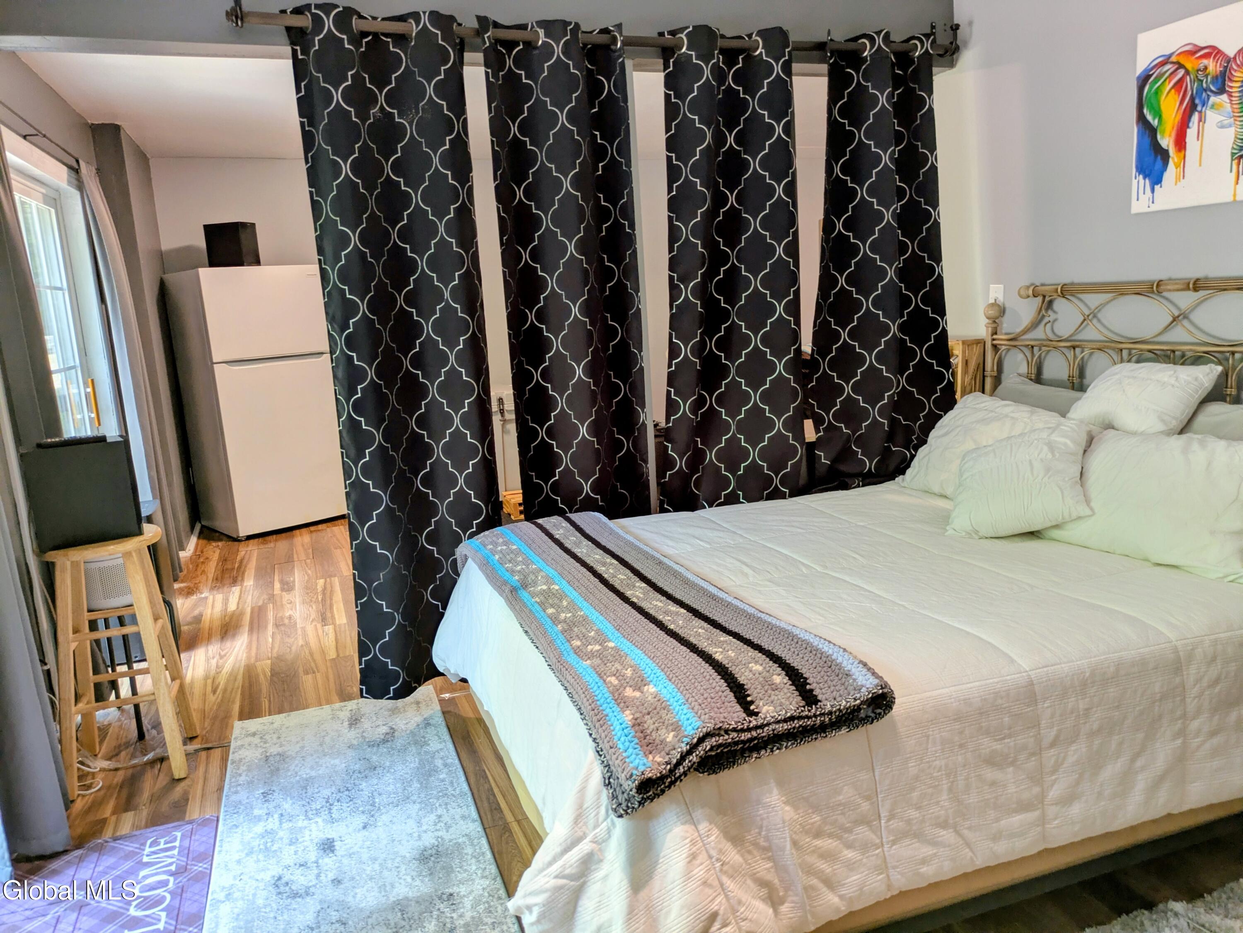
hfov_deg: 69.4
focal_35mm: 25
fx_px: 898
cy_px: 466
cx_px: 622
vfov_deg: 54.9
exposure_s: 1/40
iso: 202
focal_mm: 5.43
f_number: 1.89
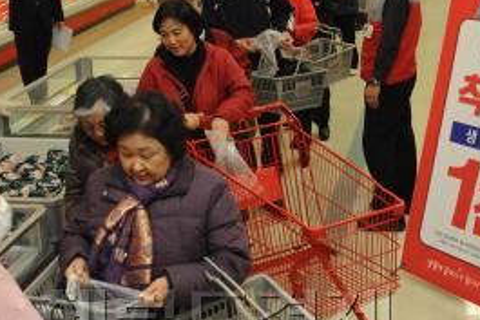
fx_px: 880
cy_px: 76
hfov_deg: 30.5
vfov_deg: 20.5
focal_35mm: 66
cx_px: 214
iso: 6400
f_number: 10
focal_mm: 35
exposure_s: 1/160
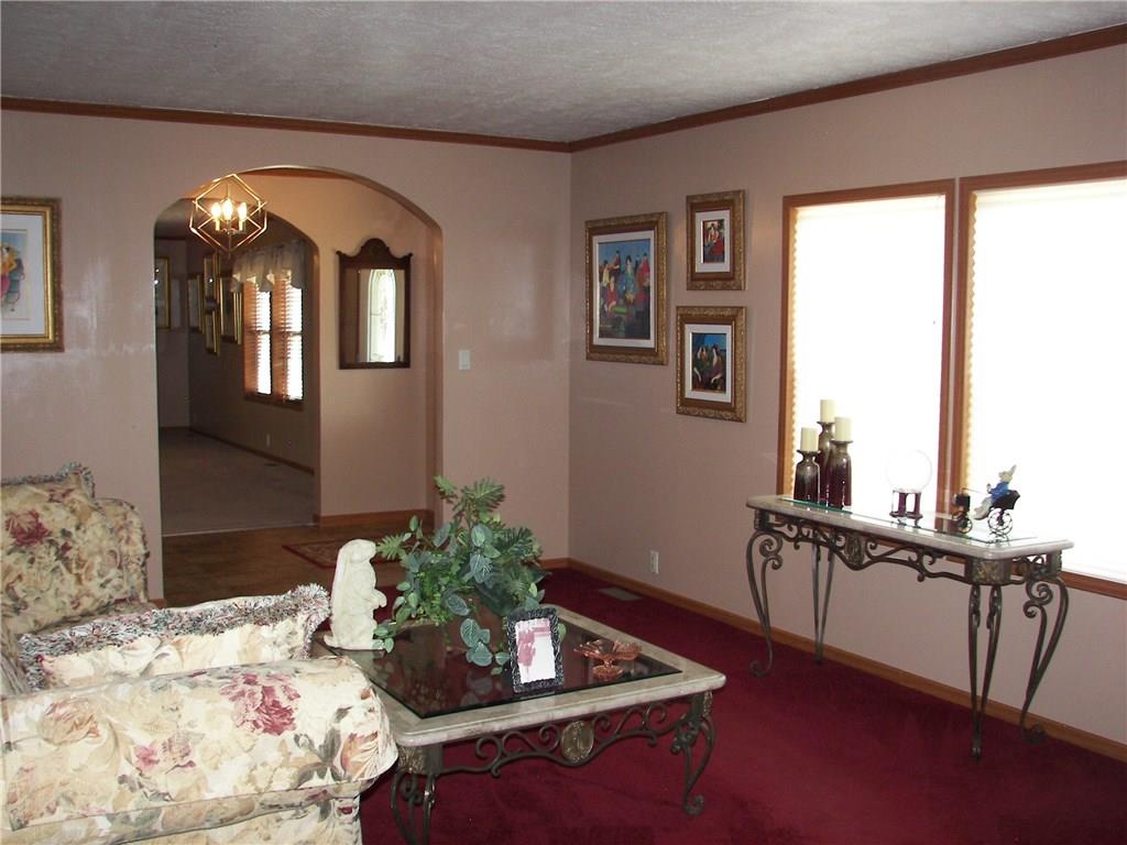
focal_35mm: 36
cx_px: 564
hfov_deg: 51.4
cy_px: 422
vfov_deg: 39.7
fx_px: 1172
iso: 100
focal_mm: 6
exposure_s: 1/30
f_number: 2.8
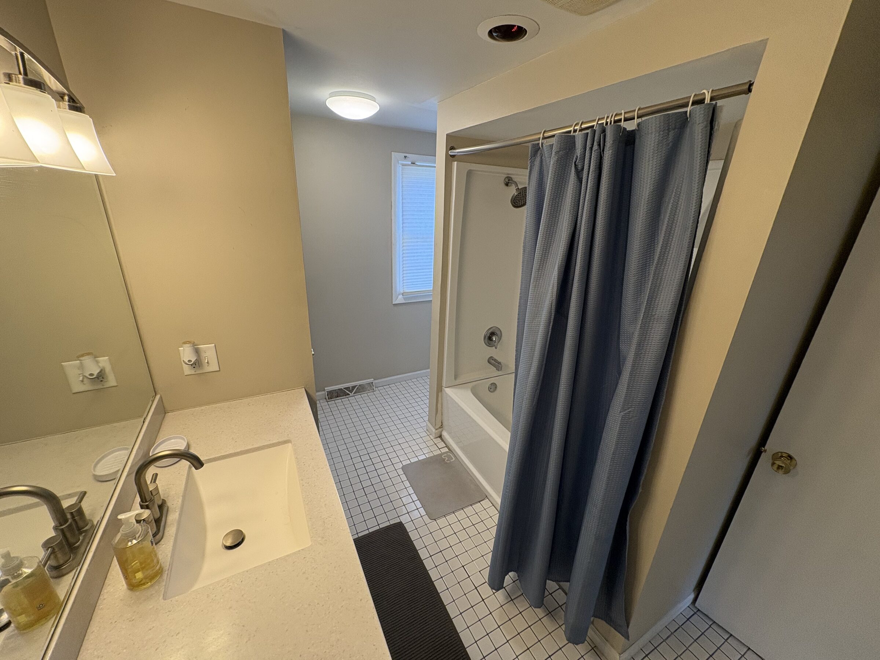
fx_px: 356
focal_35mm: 14
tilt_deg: -19.2
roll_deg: -2.7
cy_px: 330
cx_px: 440
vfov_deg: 85.7
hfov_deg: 102.1
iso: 200
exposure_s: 1/120
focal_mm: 2.22
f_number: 2.2
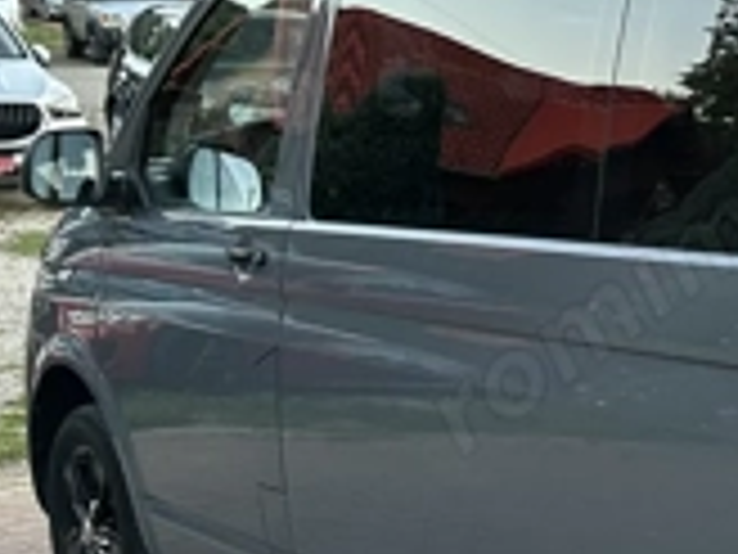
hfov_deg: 20.0
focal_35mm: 88
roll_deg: -1.7
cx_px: 1017
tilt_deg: -8.2
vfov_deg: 16.8
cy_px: 297
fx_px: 1876
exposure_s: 1/102
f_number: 1.78
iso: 250
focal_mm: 6.86
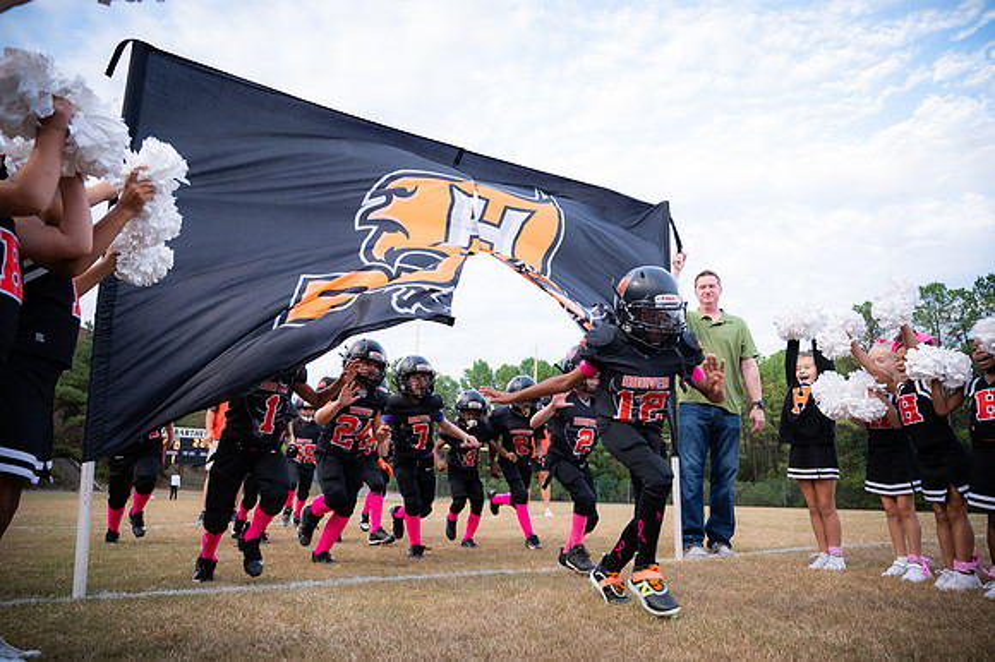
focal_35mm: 24
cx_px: 498
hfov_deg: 73.8
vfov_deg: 53.1
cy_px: 331
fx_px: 663
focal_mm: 24
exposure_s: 1/640
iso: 1250
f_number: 4
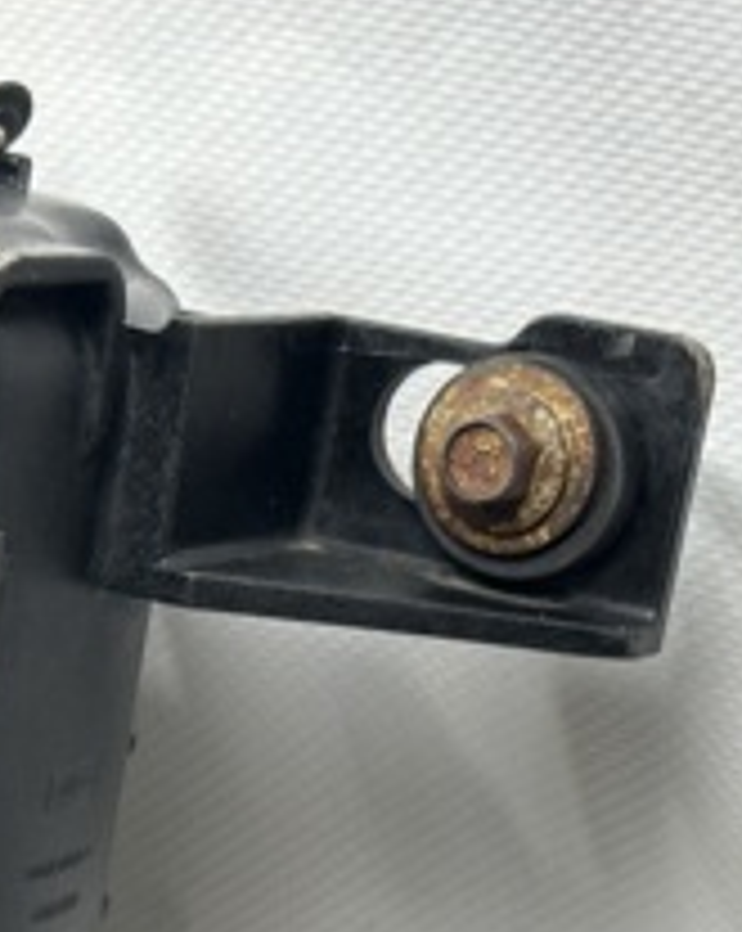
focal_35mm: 145
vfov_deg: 13.1
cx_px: 85
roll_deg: +6.6
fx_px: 3989
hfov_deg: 10.6
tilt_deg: -38.3
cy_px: 1015
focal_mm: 6.86
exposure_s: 1/50
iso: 80
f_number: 1.78
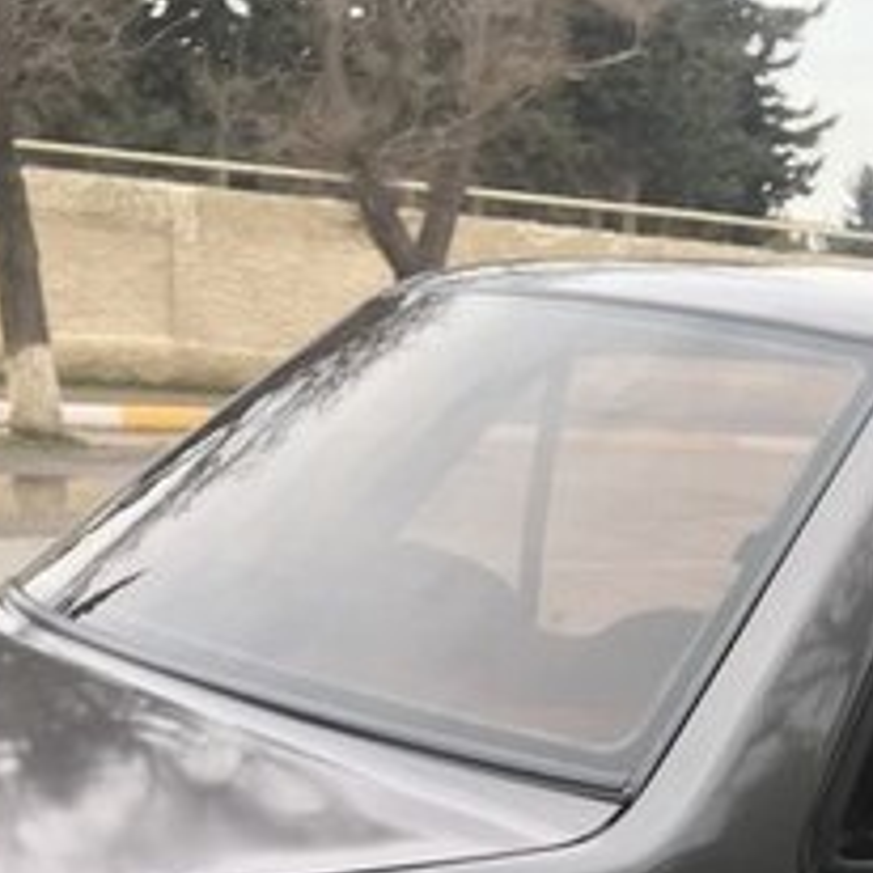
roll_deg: -4.3
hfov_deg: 19.2
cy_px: 960
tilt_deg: -14.4
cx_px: 1199
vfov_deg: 20.2
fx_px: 2340
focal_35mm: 82
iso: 25
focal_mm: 4.15
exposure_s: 1/50
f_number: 2.2
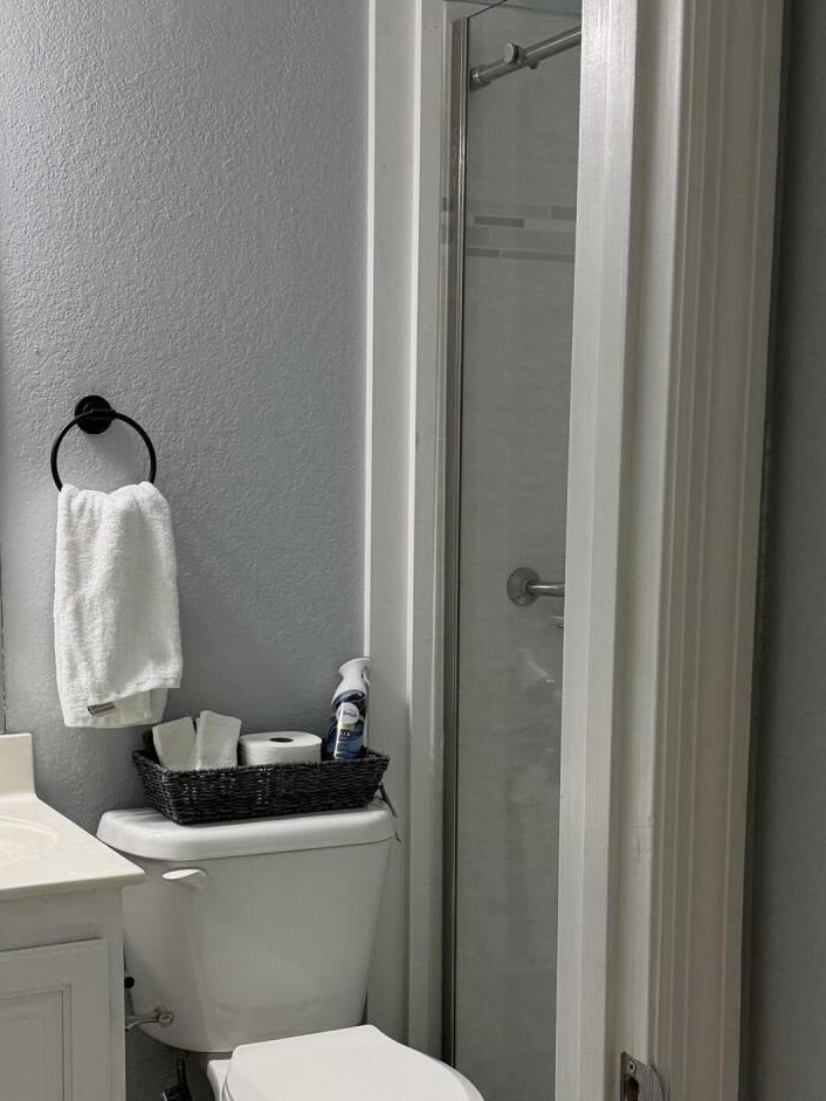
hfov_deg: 28.5
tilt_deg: -7.7
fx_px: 1622
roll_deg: -0.3
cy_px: 670
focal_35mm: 51
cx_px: 347
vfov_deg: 37.3
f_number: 1.78
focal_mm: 6.76
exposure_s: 1/120
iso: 250
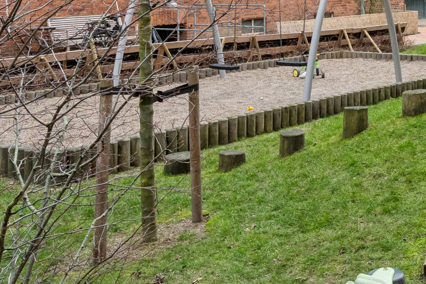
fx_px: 740
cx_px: 544
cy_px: -122
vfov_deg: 19.4
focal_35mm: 63
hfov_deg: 27.3
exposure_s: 1/40
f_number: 7.1
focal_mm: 12.1
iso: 400
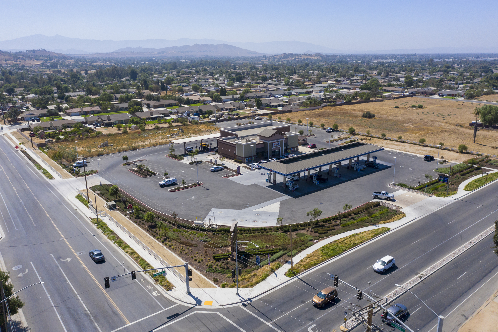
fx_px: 387
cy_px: 166
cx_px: 249
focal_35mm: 28
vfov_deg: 46.4
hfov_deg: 65.5
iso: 400
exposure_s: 1/80
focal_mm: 10.26
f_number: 4
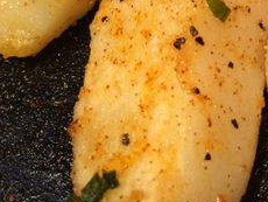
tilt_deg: -50.9
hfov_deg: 19.9
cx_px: 382
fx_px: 674
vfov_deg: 15.9
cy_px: -78
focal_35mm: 87
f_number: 2.2
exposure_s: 1/30
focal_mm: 4.15
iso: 125
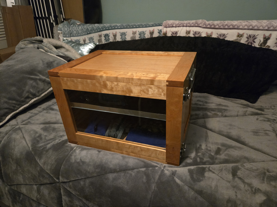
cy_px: 104
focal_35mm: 23
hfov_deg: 73.9
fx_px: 184
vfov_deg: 58.9
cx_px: 138
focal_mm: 5.4
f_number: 1.8
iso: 2000
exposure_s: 1/60
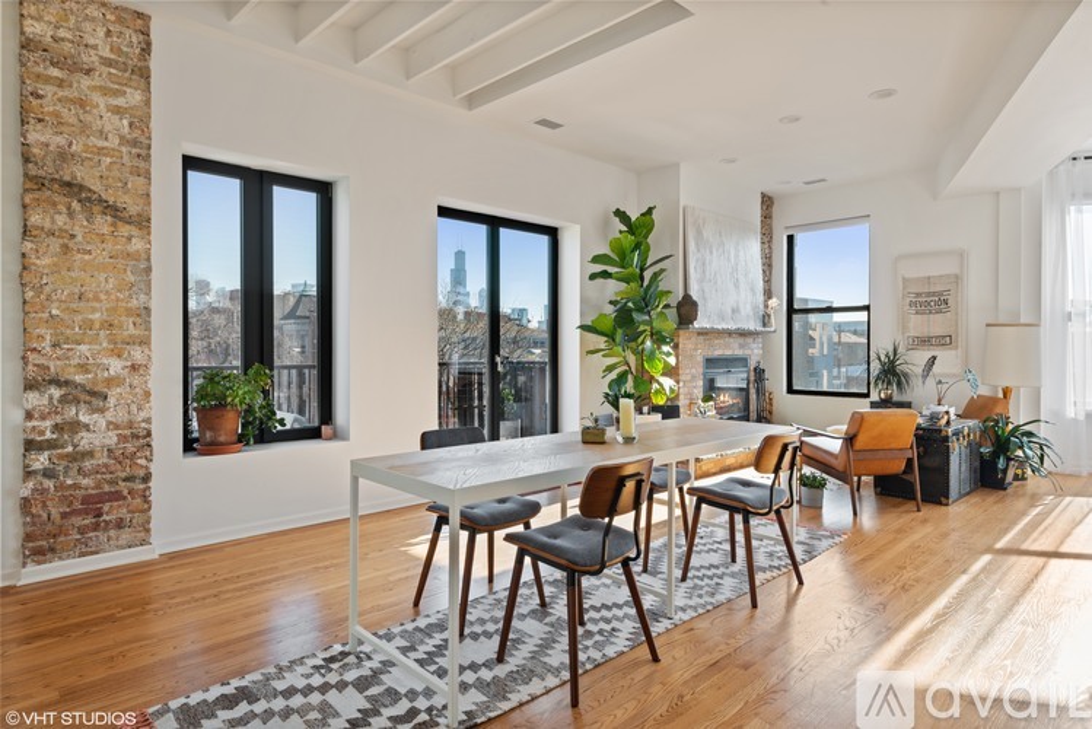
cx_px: 546
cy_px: 364
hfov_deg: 81.2
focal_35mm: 21
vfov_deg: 59.5
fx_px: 637
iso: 50
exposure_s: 1/4
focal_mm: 21
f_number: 8
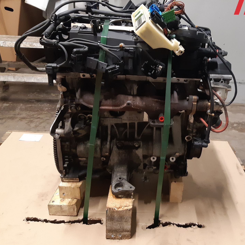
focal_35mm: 33
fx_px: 264
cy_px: 118
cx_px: 163
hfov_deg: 48.9
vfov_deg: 49.7
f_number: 1.7
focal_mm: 3.93
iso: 250
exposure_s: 1/50
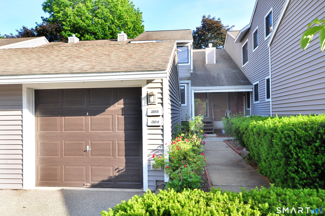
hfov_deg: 67.4
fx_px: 243
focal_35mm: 27
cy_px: 108
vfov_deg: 47.8
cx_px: 162
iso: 640
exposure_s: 1/200
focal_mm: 18
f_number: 8
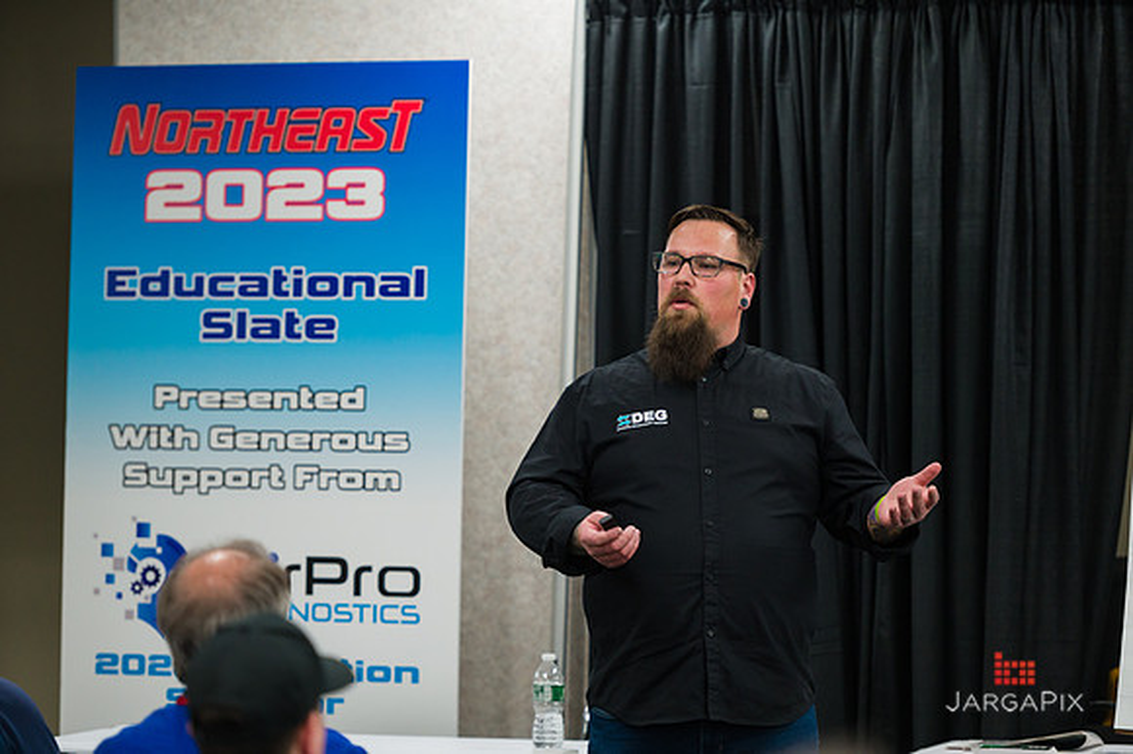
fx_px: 5032
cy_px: 377
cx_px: 566
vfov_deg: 8.6
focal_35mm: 160
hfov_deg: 12.8
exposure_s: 1/500
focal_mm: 160
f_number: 3.2
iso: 1600
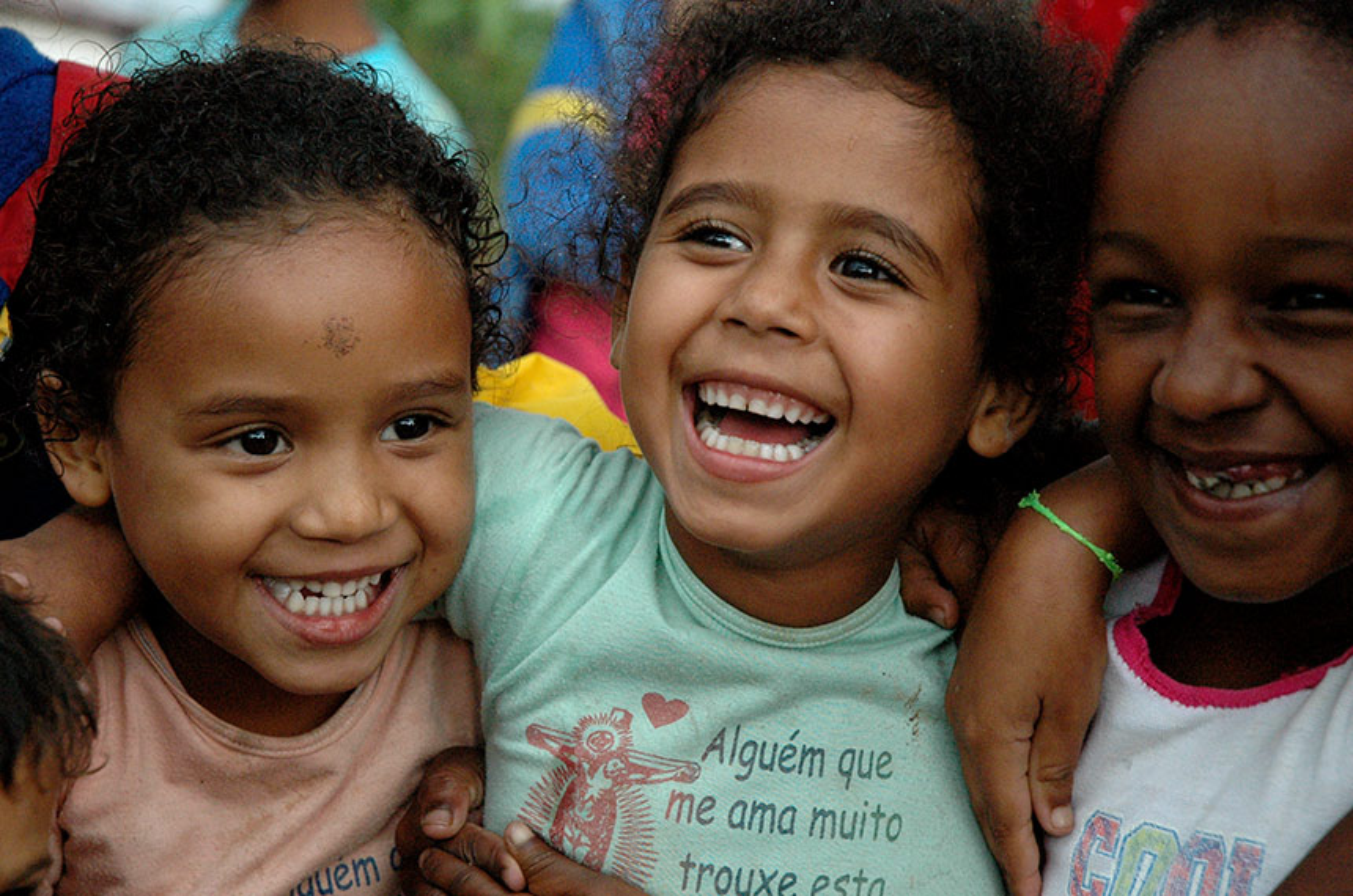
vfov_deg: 15.1
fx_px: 3376
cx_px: 676
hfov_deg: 22.7
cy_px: 448
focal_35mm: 90
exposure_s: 1/800
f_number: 4.5
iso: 1600
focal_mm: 60
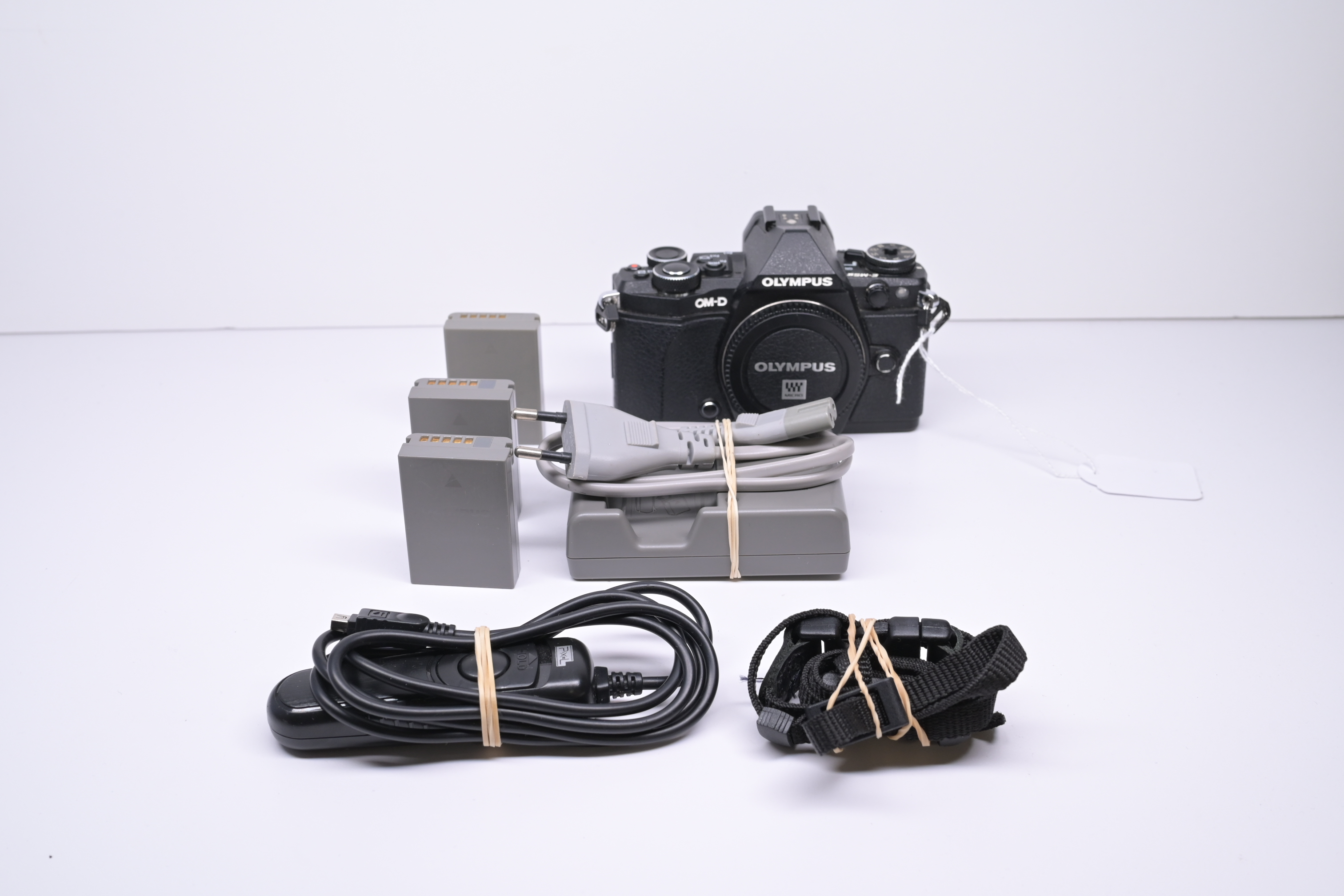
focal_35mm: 40
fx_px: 1493
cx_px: 672
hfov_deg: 48.5
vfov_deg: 33.4
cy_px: 448
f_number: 9
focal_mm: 40
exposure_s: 1/50
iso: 640
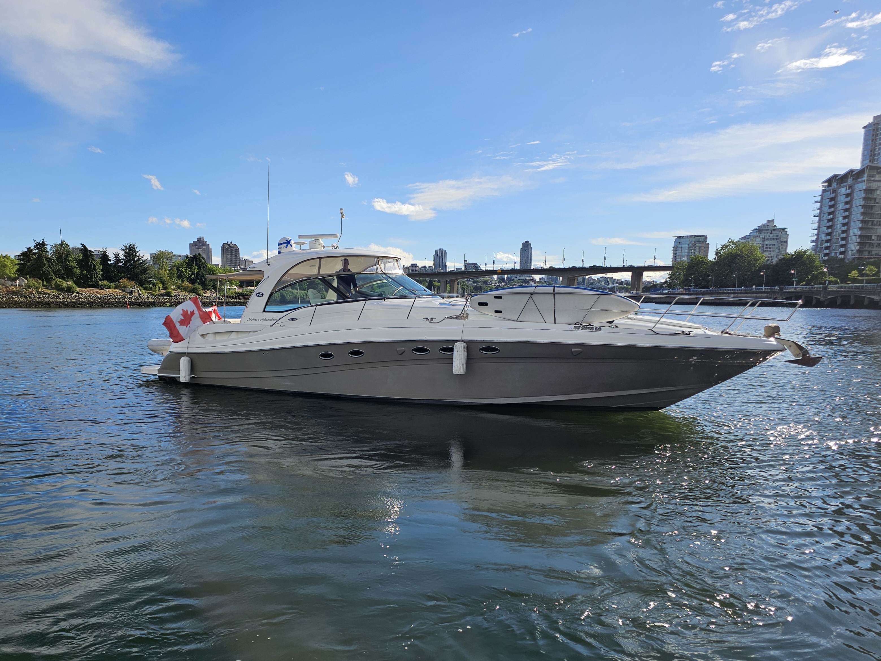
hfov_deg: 73.9
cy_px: 330
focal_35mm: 23
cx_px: 440
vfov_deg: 58.9
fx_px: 585
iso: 10
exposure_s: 1/909
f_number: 1.7
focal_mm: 6.3
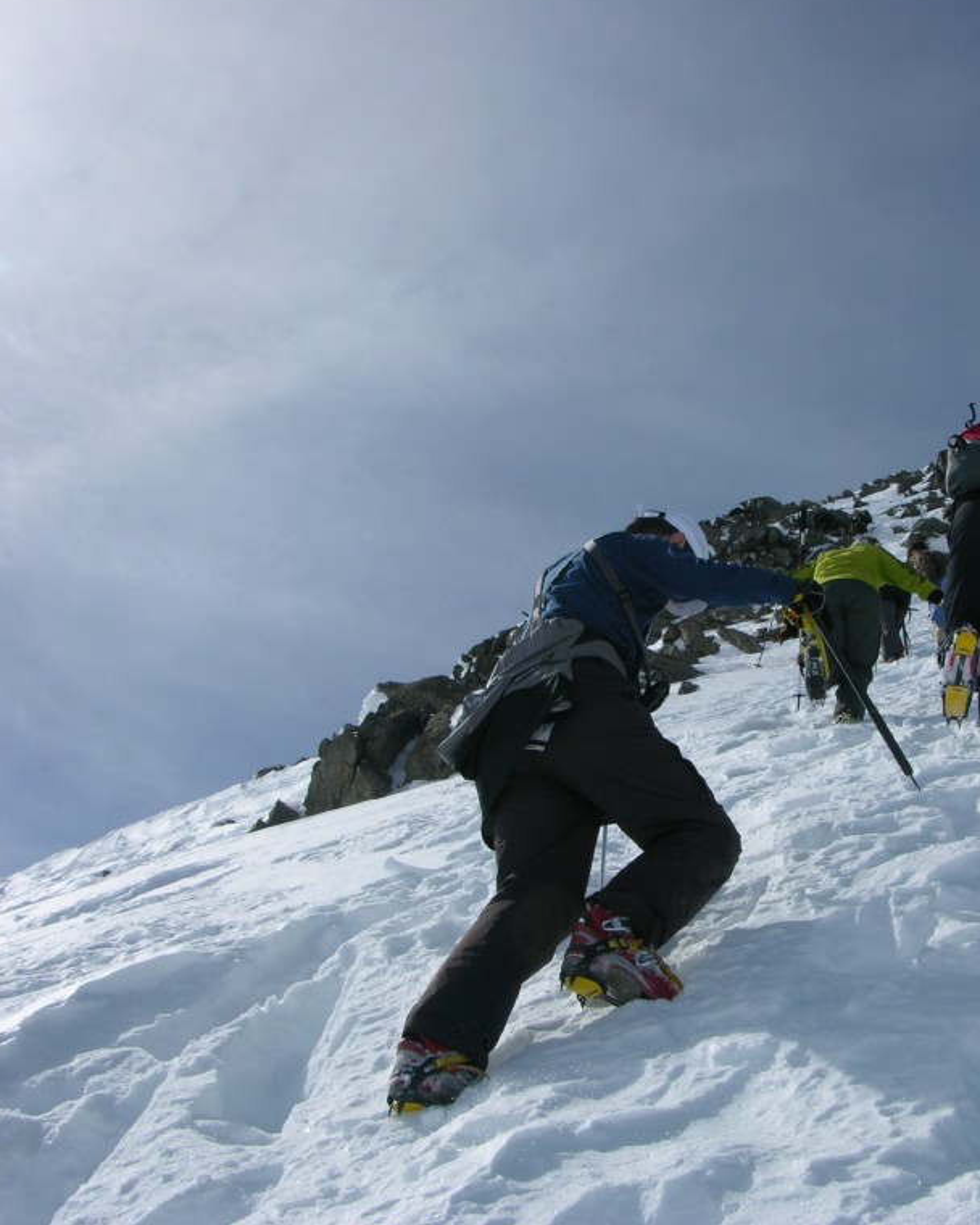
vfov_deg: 40.3
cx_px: 683
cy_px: 608
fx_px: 1668
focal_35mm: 46
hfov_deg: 32.4
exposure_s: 1/440
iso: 50
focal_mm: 8.9
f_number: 8
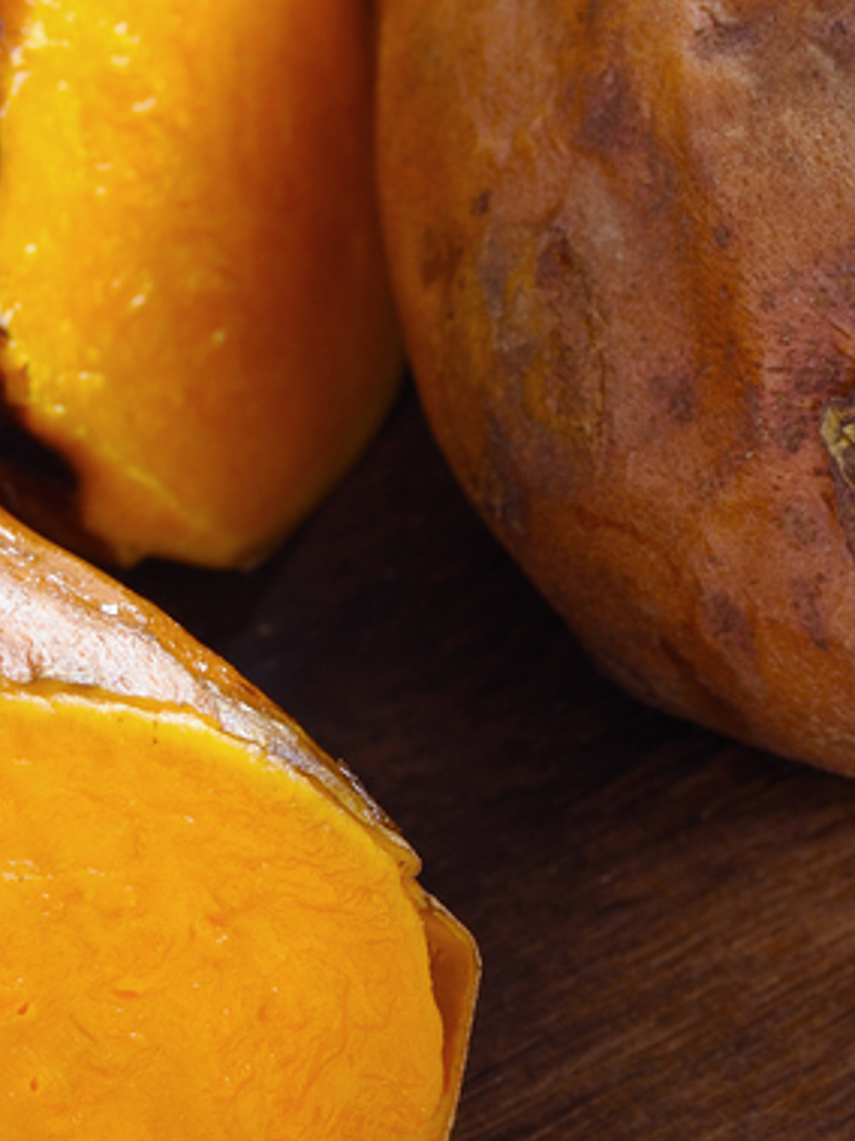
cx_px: 324
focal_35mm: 159
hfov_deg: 9.3
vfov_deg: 12.4
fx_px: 5239
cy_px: 333
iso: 200
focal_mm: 50
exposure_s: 1/250
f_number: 11
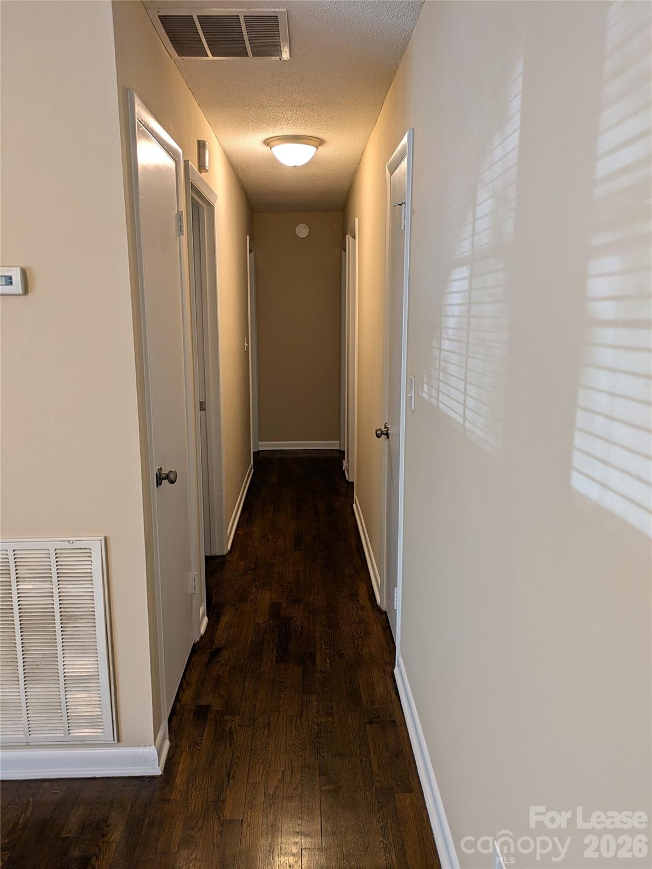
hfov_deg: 54.9
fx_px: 627
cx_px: 326
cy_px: 434
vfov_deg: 69.4
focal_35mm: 25
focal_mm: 5.43
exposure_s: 1/24
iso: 70
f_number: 1.89
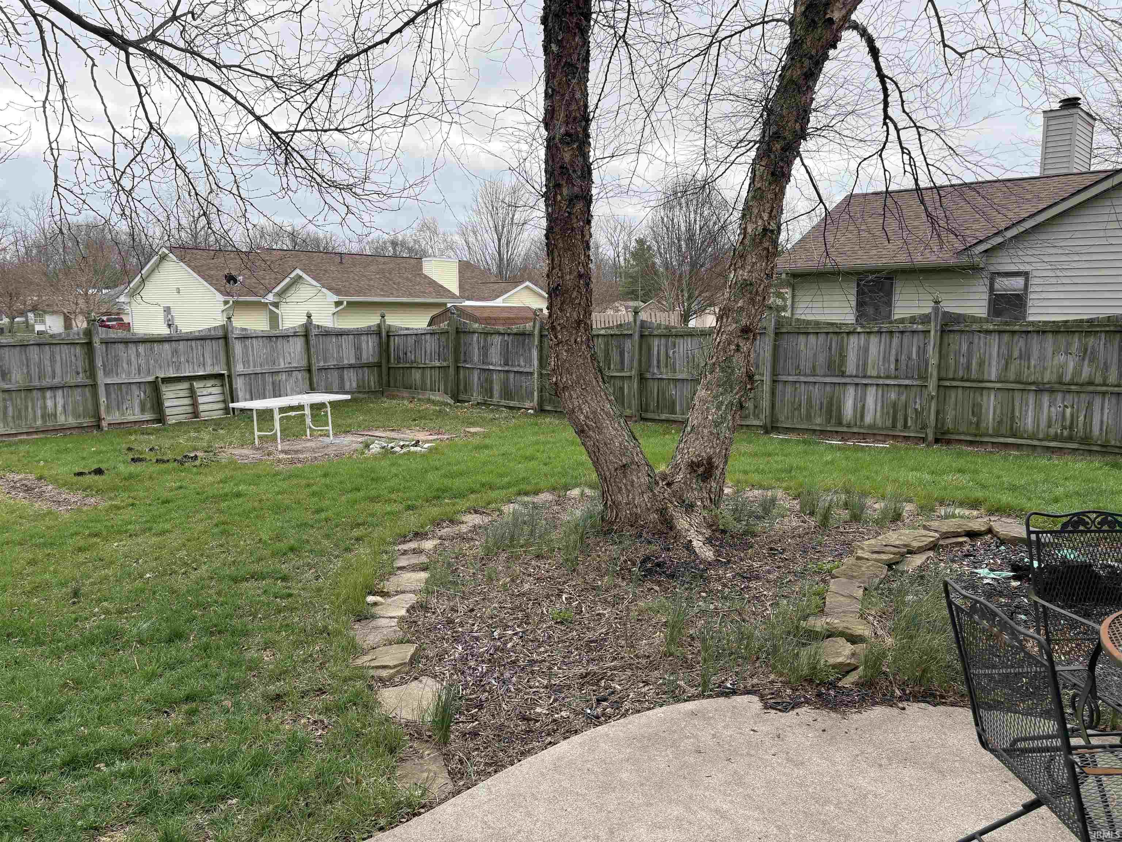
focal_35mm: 26
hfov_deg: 67.3
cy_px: 421
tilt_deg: -8.8
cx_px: 561
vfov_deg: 53.1
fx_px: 843
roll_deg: -1.2
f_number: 1.6
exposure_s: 1/2208
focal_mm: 5.96
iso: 50
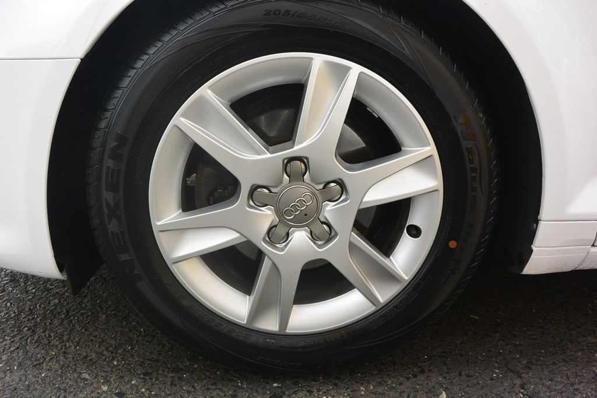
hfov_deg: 67.4
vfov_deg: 47.9
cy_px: 199
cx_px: 298
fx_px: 448
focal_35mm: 27
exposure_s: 1/400
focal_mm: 10
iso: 160
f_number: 4.5
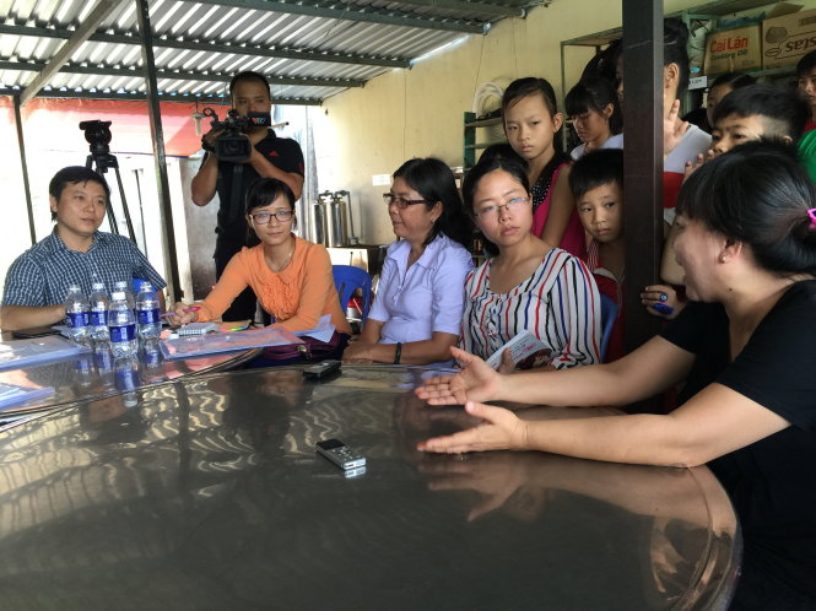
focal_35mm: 29
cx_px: 408
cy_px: 306
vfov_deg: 48.2
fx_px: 683
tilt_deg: -10.6
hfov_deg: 61.7
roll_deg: +2.2
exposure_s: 1/30
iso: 32
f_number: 2.2
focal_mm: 4.15
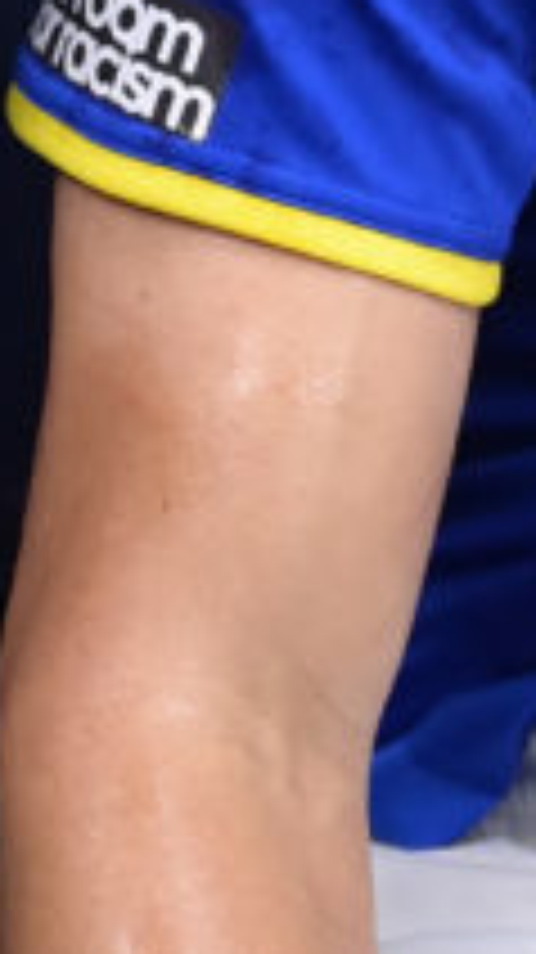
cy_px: -362
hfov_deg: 3.3
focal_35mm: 355
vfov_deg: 6.0
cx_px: 1892
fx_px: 8984
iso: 1600
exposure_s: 1/250
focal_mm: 70
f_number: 2.8
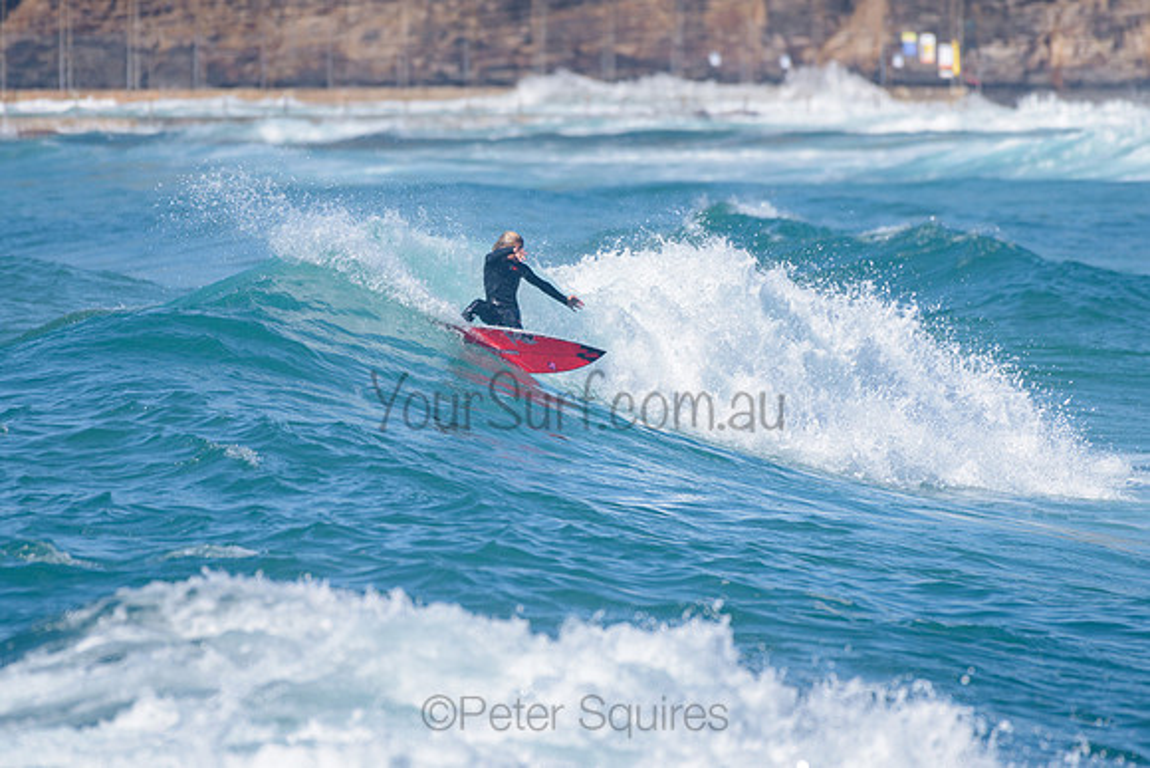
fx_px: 19579
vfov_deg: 2.2
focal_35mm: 613
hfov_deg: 3.4
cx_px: 508
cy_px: 321
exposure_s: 1/2000
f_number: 5.6
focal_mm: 500
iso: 160
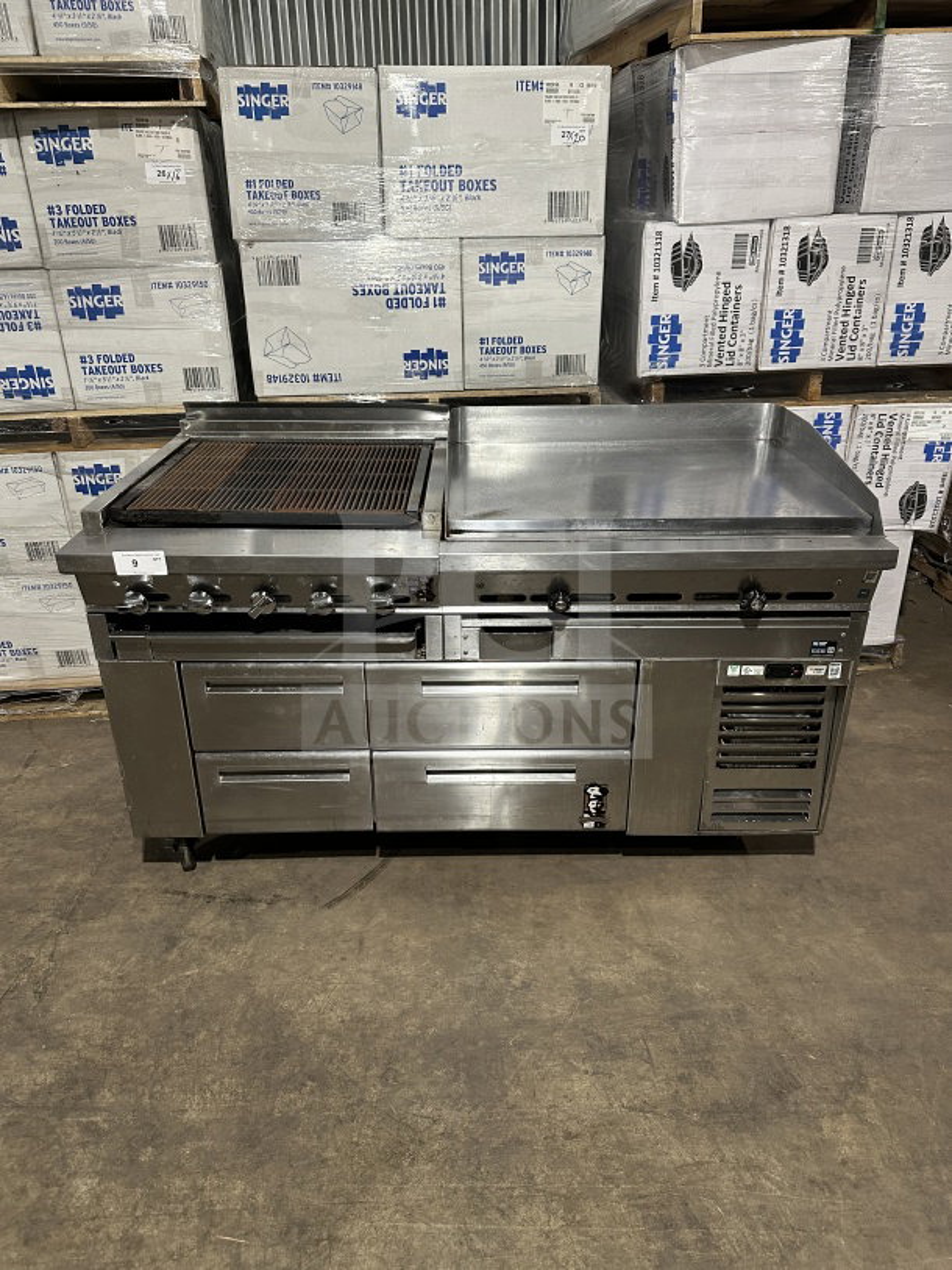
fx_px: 880
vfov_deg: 71.6
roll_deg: +1.3
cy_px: 635
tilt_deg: -24.4
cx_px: 476
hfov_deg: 56.8
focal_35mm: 24
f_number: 1.78
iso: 320
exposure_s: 1/60
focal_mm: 6.86
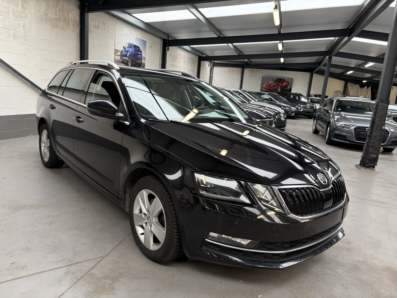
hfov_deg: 67.3
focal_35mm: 26
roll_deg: -5.6
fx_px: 298
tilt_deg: -1.5
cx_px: 198
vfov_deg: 53.1
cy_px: 149
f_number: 1.6
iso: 100
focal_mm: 5.96
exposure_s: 1/100
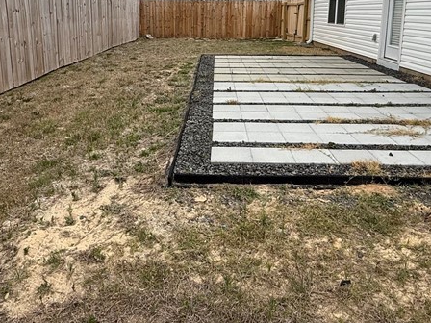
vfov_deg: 42.8
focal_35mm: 32
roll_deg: -0.5
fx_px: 398
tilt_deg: -9.6
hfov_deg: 56.8
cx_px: 209
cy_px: 81
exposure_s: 1/494
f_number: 2.2
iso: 50
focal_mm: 2.22
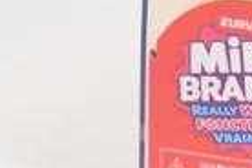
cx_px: 378
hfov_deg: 6.8
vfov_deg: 4.6
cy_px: -62
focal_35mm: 297
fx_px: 2079
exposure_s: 1/125
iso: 640
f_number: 5.6
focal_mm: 38
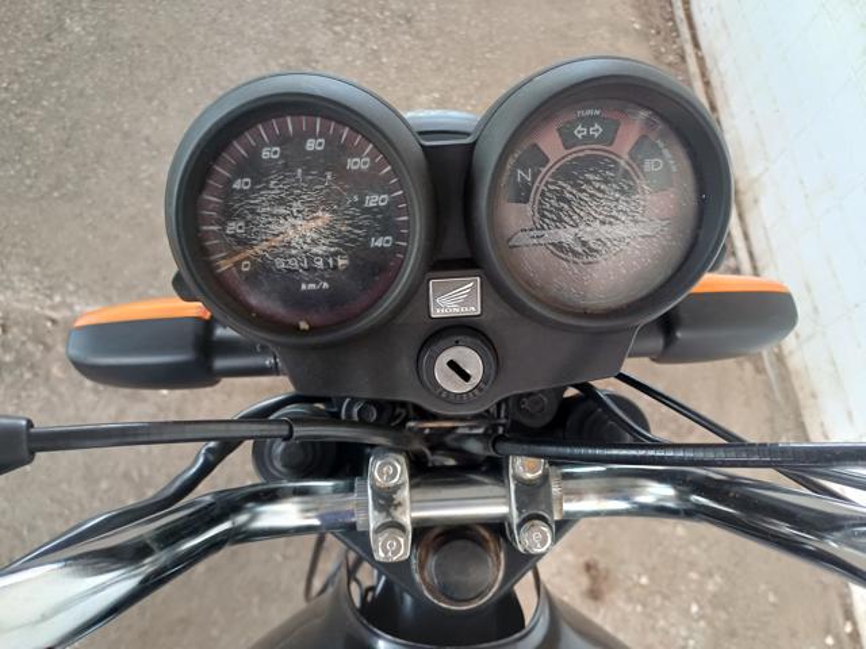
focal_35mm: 25
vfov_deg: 54.9
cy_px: 324
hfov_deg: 69.4
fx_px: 625
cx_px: 433
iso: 200
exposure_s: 1/60
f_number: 1.8
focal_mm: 4.65
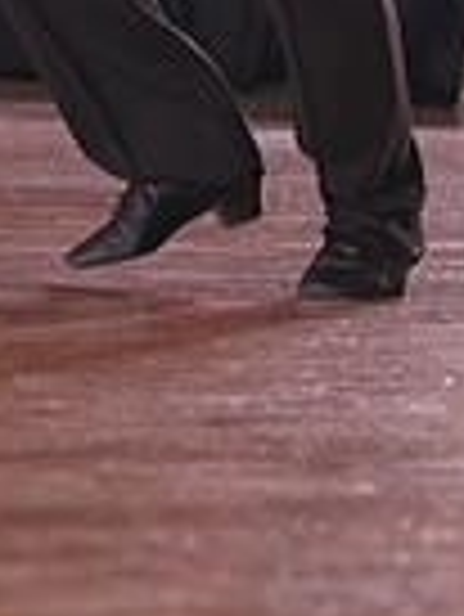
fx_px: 8137
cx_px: -52
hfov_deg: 3.3
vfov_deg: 4.3
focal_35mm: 456
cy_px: -463
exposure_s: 1/400
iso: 1000
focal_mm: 112
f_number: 4
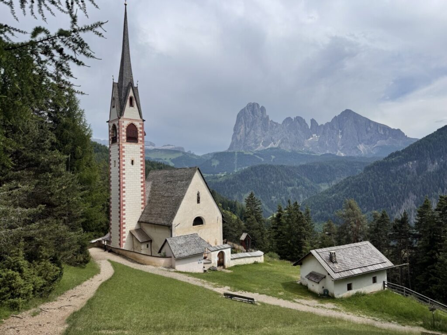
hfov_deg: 71.6
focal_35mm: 24
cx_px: 224
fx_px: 310
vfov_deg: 56.8
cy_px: 168
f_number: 1.78
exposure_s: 1/6711
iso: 80
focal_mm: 6.76
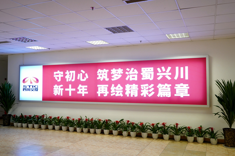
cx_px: 118
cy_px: 78
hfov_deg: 57.2
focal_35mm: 33
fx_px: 215
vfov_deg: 40.0
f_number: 4
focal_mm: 33
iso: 1600
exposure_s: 1/160
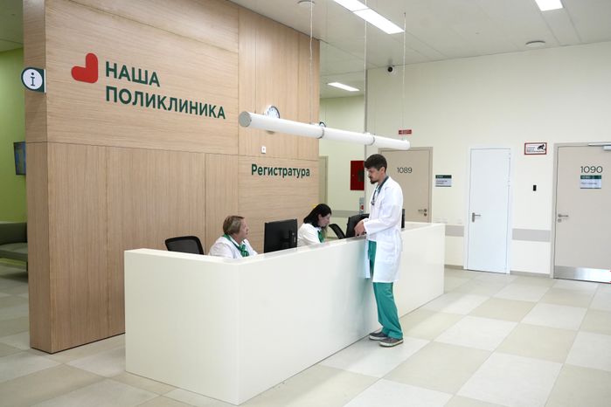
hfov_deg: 63.7
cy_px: 204
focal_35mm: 29
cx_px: 306
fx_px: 492
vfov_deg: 45.0
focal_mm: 29
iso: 2000
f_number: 5.6
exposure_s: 1/320
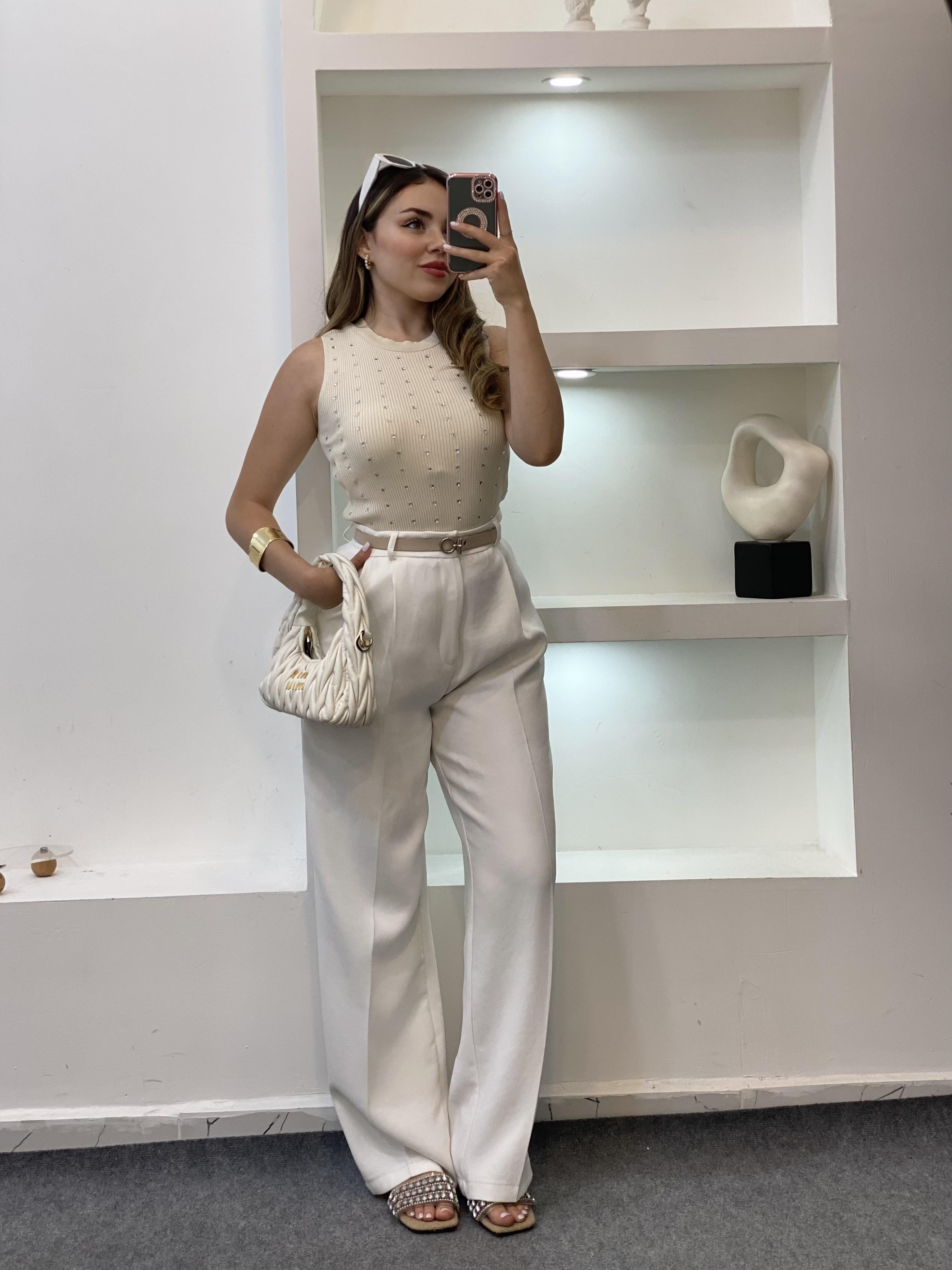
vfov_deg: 36.8
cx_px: 476
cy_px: 635
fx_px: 1907
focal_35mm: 52
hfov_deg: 28.0
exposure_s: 1/100
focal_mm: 6
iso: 64
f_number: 2
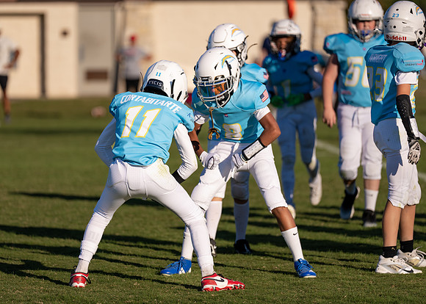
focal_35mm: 238
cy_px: 133
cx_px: 186
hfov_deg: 8.5
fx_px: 2876
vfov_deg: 6.1
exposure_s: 1/2500
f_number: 2.8
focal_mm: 200
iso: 100
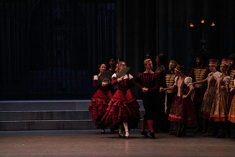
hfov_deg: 10.3
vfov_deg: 6.9
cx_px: 118
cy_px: 78
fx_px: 1306
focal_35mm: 200
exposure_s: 1/400
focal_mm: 200
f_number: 7.1
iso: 12800
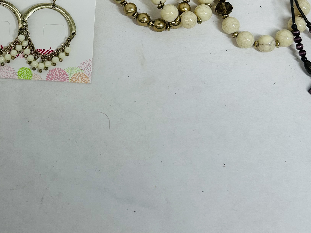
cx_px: 71
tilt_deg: -68.3
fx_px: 575
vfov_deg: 22.1
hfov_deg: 29.7
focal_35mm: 64
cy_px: 3
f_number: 1.5
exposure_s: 1/544
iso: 50
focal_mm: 5.7
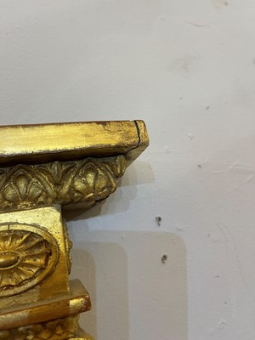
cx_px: 128
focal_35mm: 26
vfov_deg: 67.3
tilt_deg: +11.2
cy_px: 170
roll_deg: +9.8
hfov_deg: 53.1
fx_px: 255
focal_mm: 5.1
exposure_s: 1/50
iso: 80
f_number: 1.6
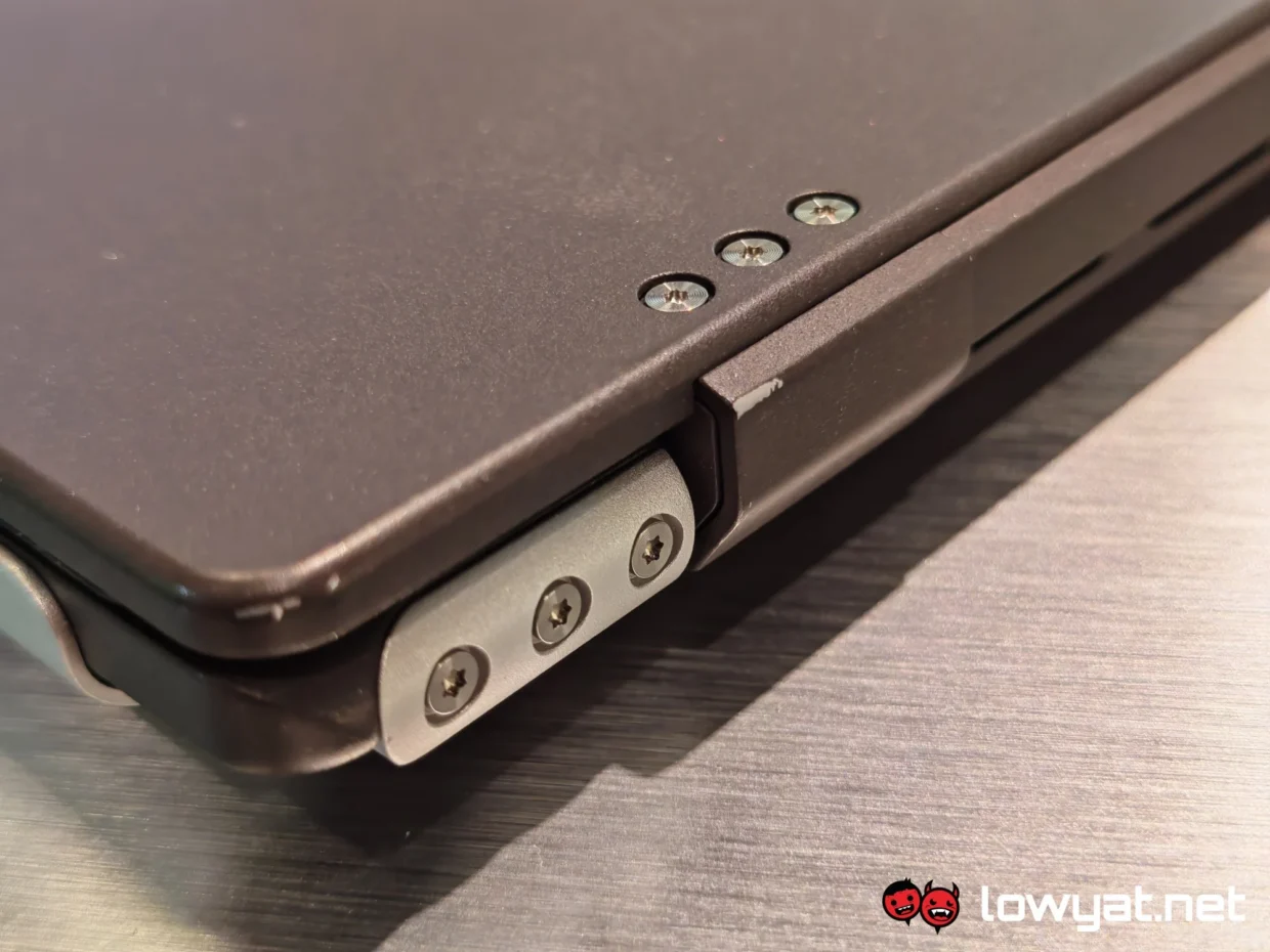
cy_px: 476
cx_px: 635
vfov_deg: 31.5
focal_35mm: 46
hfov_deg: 41.2
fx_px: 1688
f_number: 1.6
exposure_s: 1/120
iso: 100
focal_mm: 5.4
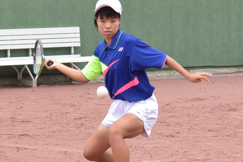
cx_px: 120
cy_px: 95
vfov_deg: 9.5
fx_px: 978
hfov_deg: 14.2
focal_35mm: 145
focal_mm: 70
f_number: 4.5
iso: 1250
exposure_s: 1/1600
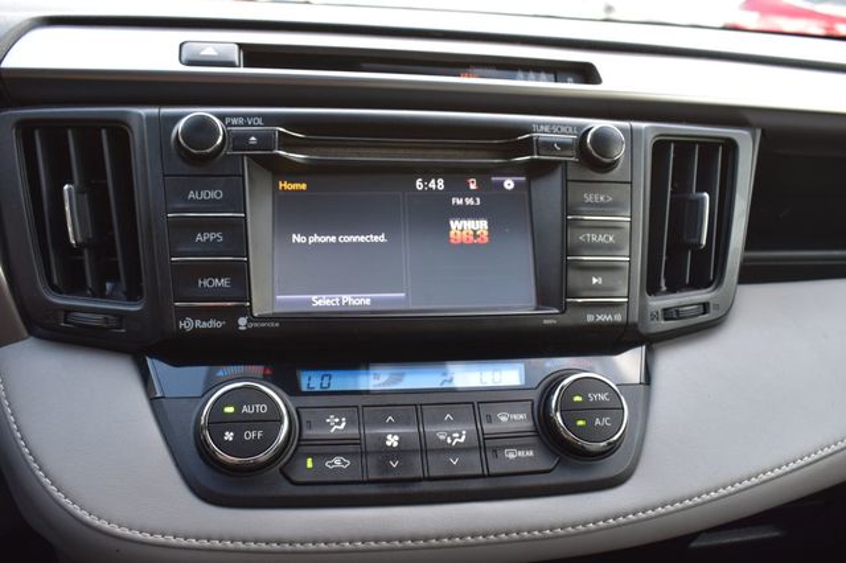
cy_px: 282
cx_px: 423
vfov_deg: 36.8
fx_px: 846
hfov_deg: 53.2
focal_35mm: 36
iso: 400
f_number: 7.1
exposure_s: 1/30
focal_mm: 24
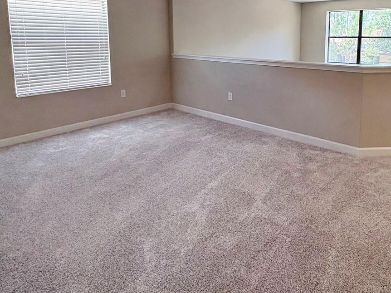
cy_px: 73
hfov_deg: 66.9
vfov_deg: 50.8
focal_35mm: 26
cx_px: 228
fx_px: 294
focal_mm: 2.22
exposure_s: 1/120
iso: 200
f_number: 2.2
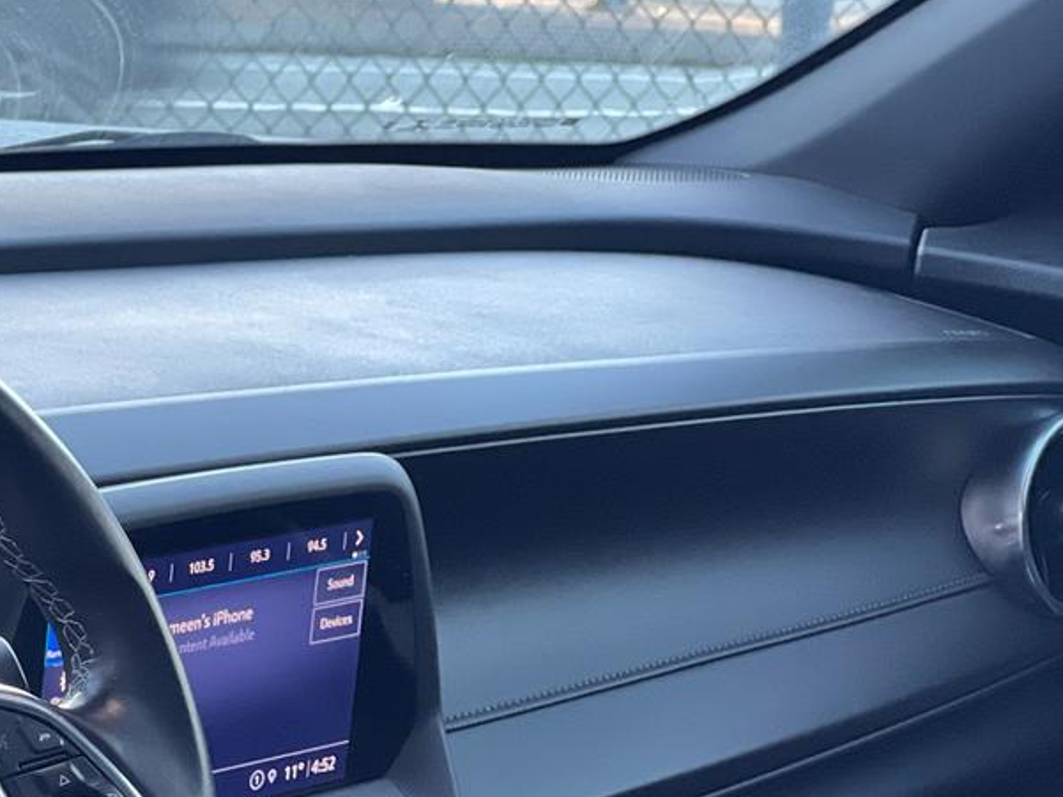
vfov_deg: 9.0
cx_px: 46
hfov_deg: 11.9
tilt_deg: -9.9
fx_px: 5037
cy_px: 755
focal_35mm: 164
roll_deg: -0.8
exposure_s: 1/40
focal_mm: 9
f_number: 2.8
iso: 160
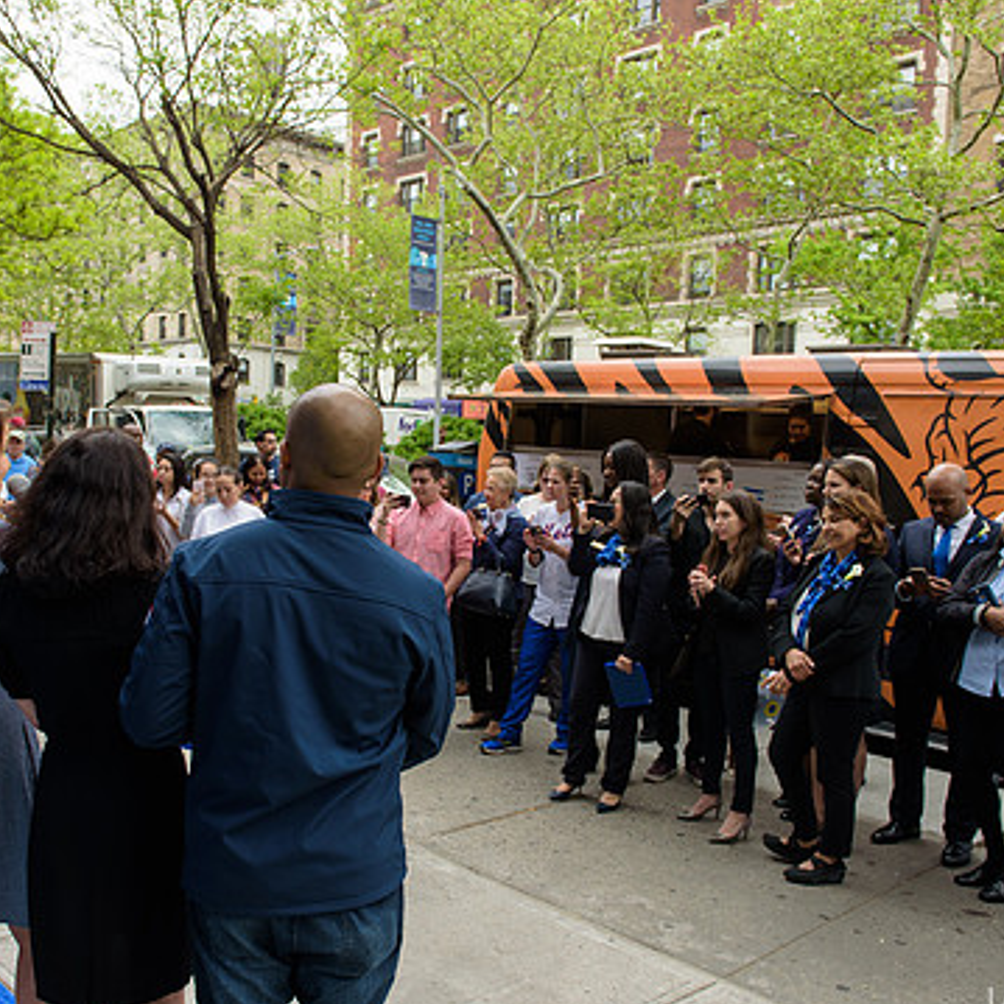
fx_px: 1083
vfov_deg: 49.7
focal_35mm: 33
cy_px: 536
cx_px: 431
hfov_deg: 49.6
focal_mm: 24
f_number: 5
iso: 200
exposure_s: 1/250
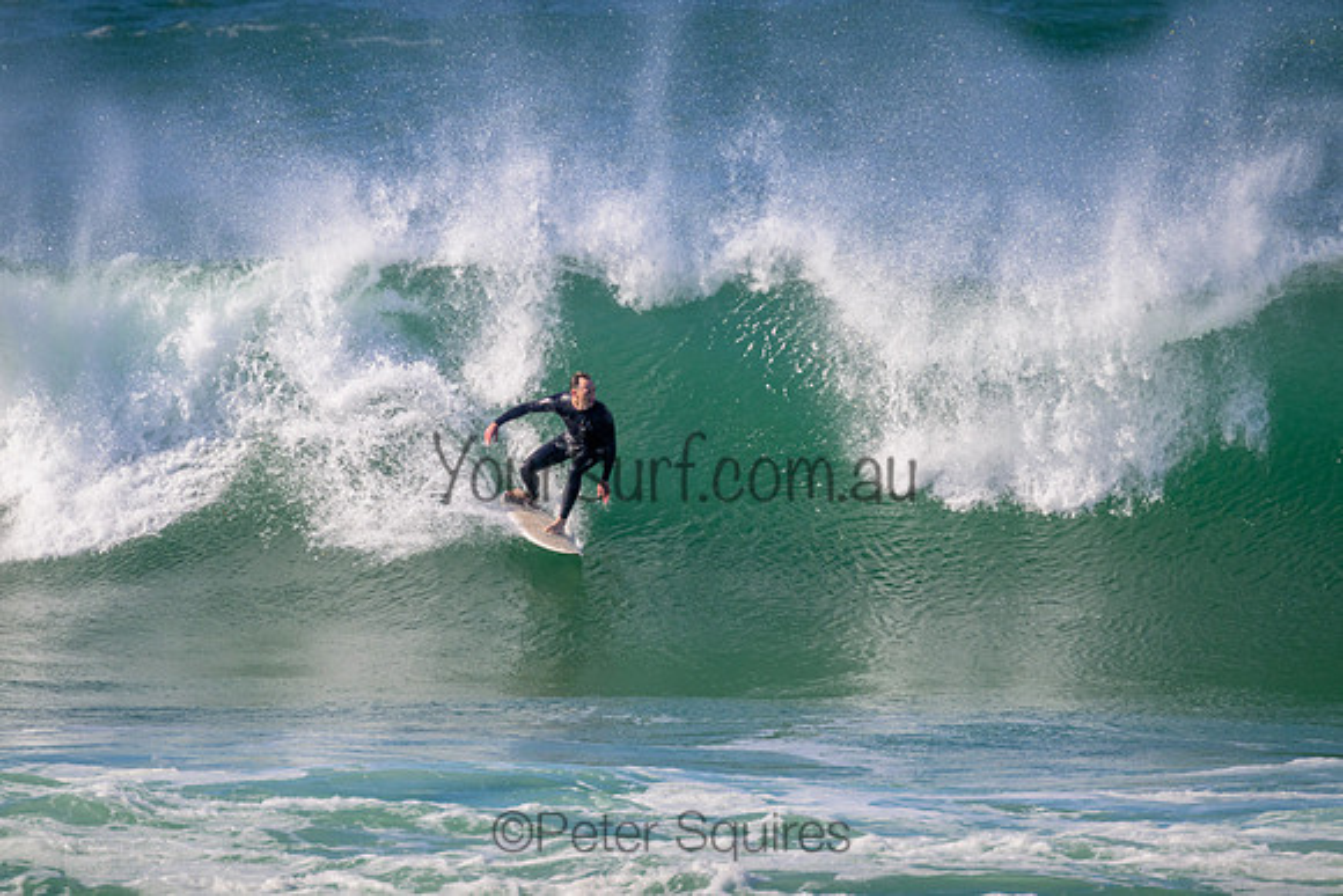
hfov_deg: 2.6
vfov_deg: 1.7
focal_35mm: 800
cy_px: 448
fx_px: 29850
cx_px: 672
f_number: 11
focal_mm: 800
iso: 1600
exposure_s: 1/2000
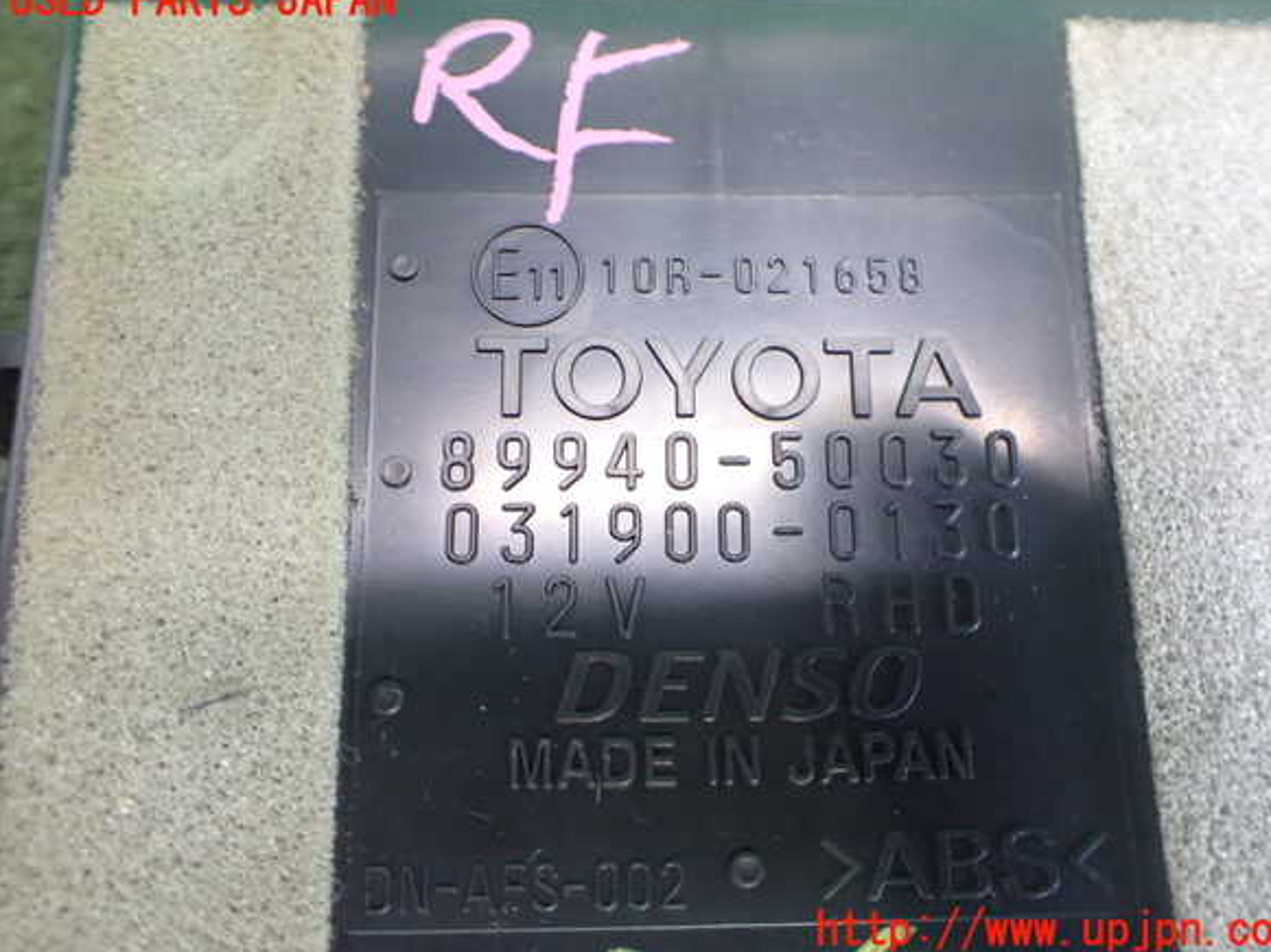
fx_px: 1138
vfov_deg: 45.4
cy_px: 466
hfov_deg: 58.4
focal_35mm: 31
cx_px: 654
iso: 800
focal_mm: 5.4
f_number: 2.3
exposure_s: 1/80
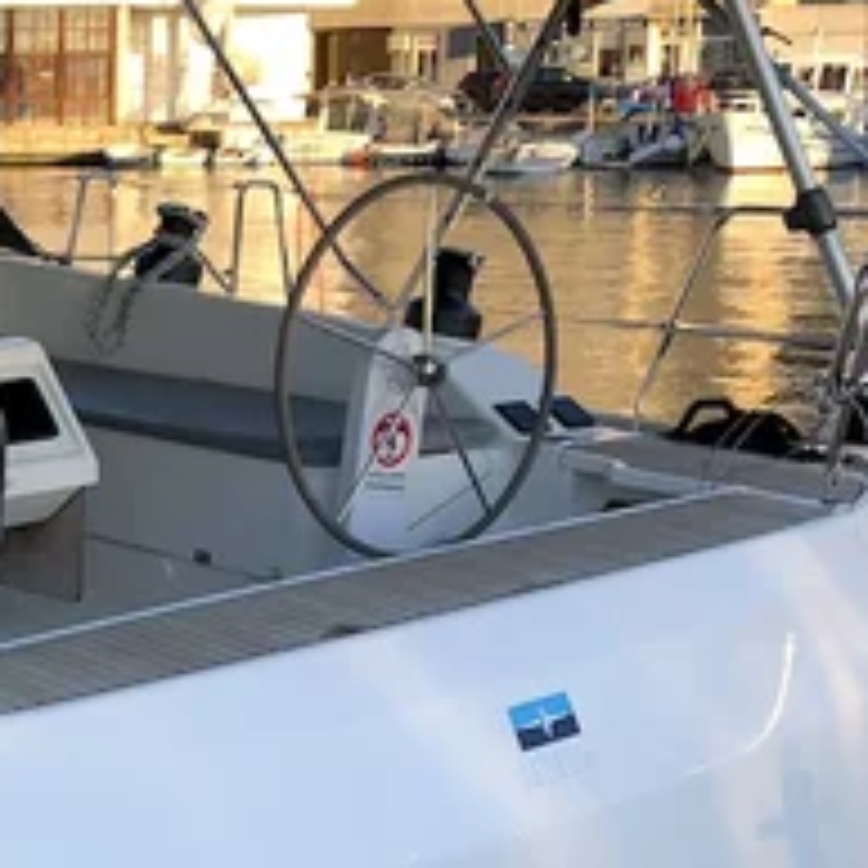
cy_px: 558
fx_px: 2184
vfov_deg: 22.4
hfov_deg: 20.8
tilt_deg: -12.8
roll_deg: +0.9
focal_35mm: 77
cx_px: -207
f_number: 1.8
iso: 20
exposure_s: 1/578
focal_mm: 3.99
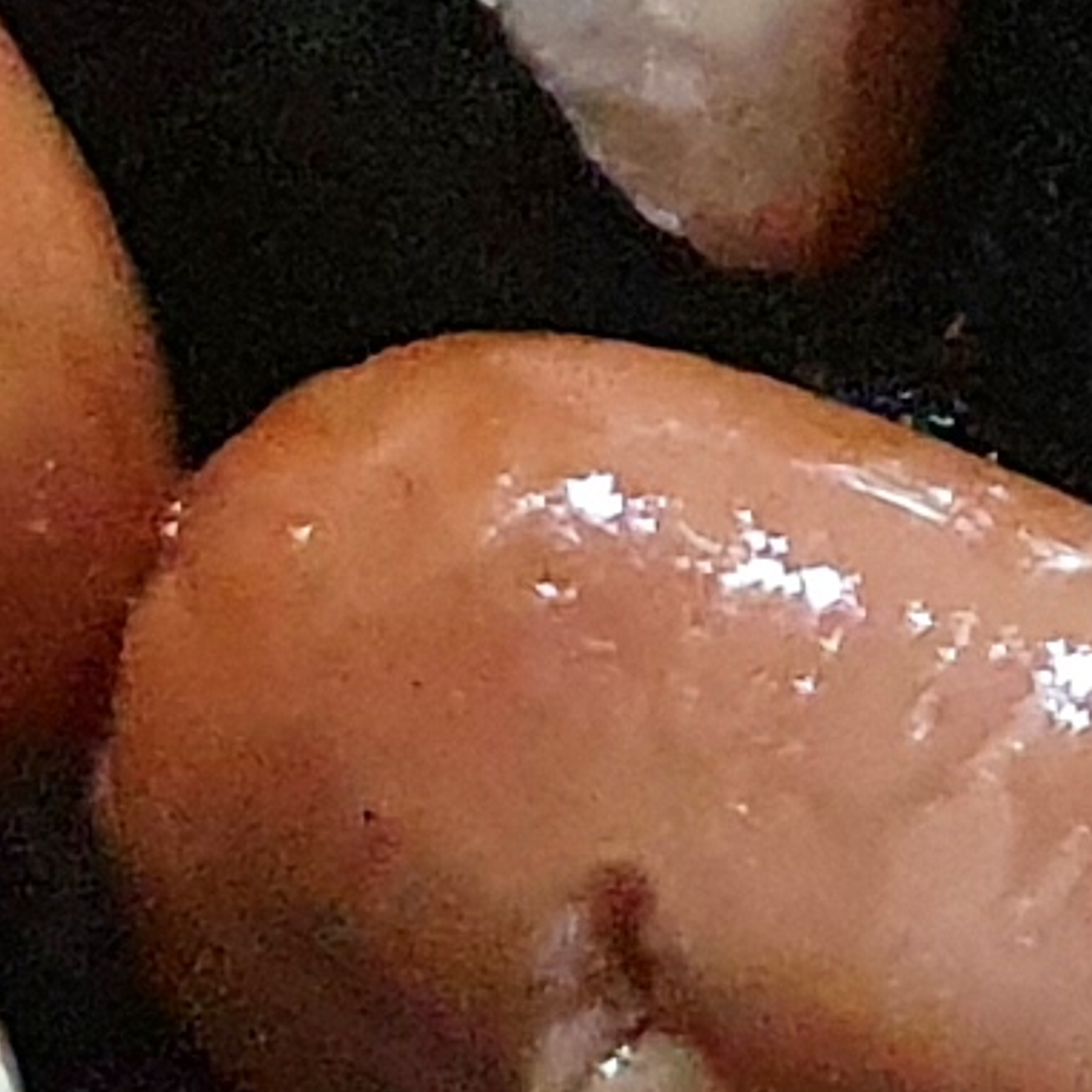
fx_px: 8673
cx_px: 3548
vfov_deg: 6.4
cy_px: -2634
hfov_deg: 6.4
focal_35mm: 243
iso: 640
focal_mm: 4.32
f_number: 1.5
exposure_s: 1/30
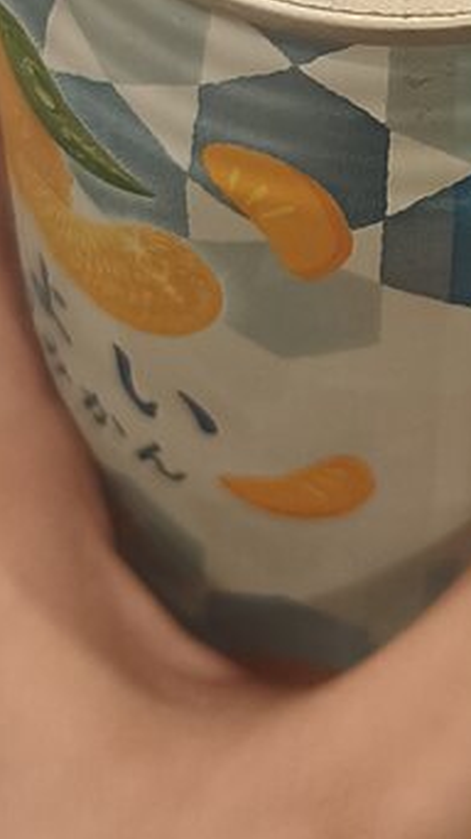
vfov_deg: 16.7
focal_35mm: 125
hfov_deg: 9.6
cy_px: -75
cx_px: 466
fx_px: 2779
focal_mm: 6.06
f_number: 1.7
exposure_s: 1/60
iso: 800
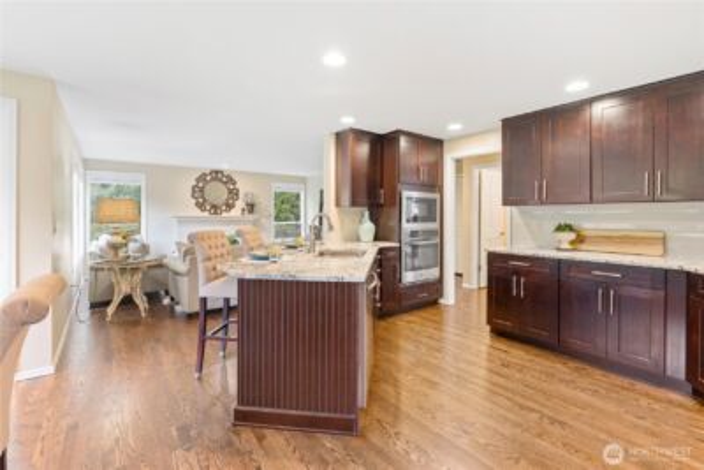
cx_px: 352
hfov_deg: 96.7
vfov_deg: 73.8
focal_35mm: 16
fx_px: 313
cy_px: 235
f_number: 8
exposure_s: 2.5
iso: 125
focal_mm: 16
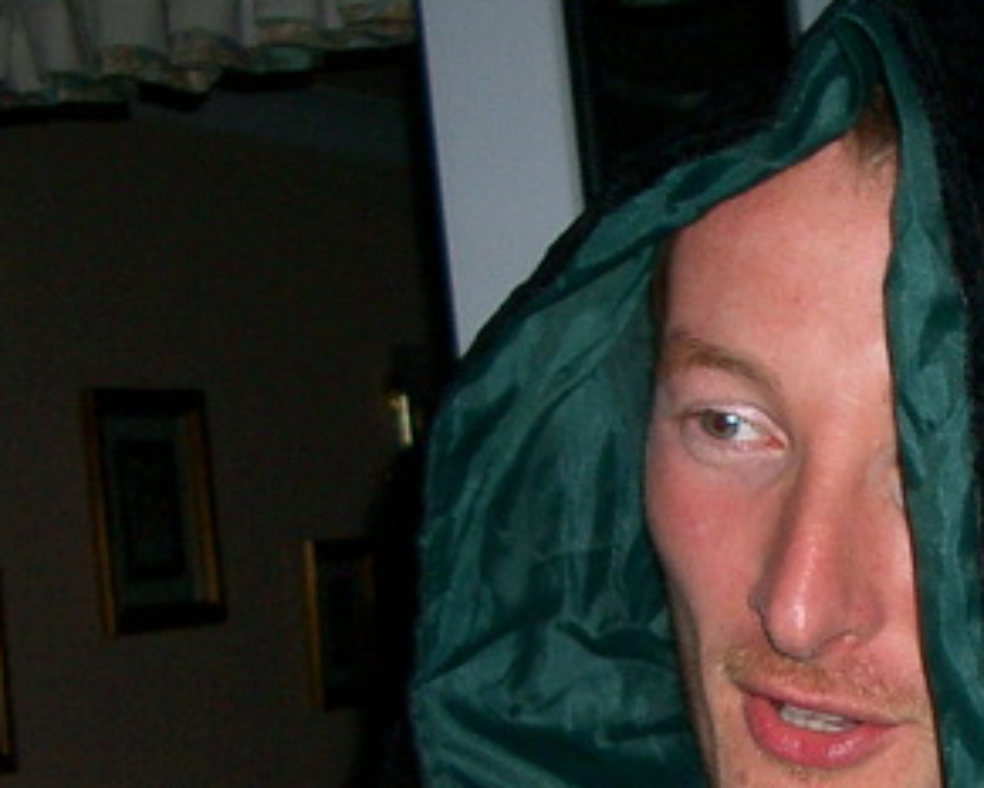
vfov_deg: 16.1
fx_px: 2709
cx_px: 910
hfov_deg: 20.1
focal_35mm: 93
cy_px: 845
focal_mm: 5.8
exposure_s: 1/40
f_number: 2.6
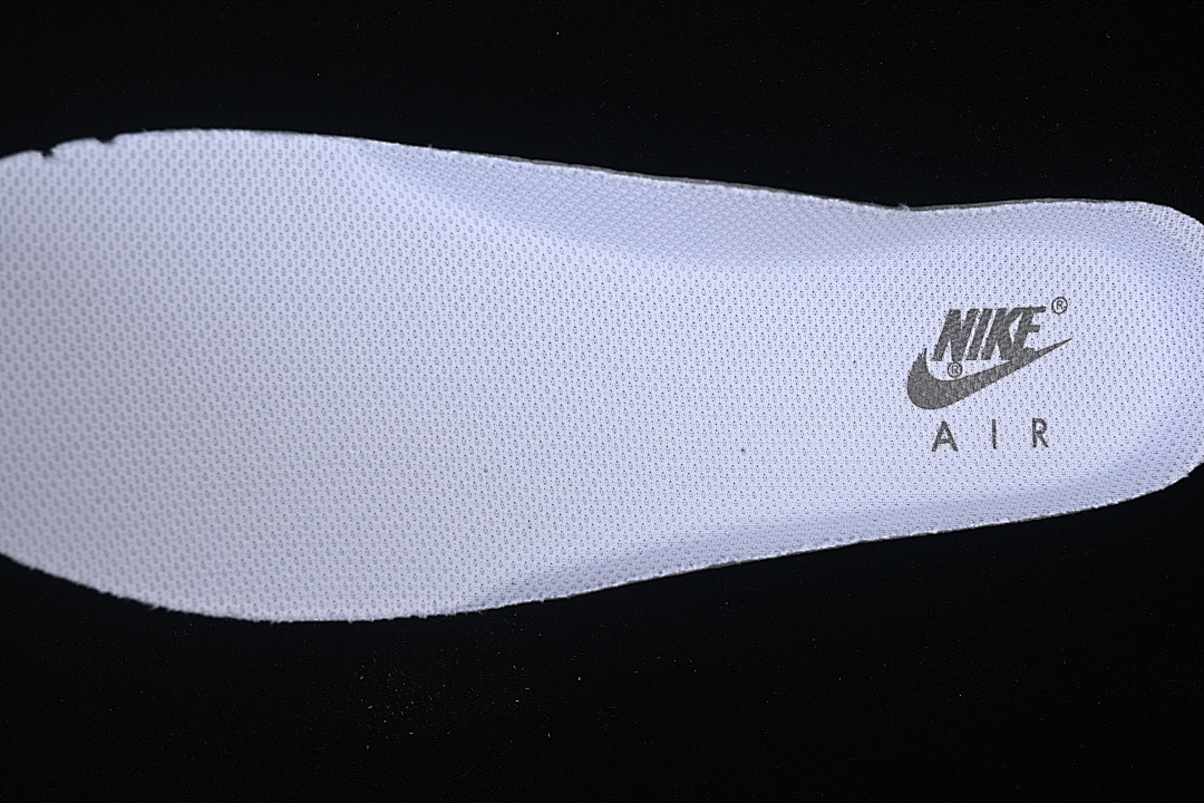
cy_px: 402
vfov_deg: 18.2
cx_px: 602
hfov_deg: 27.0
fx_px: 2508
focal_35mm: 75
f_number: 7.1
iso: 160
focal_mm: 50
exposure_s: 1/60
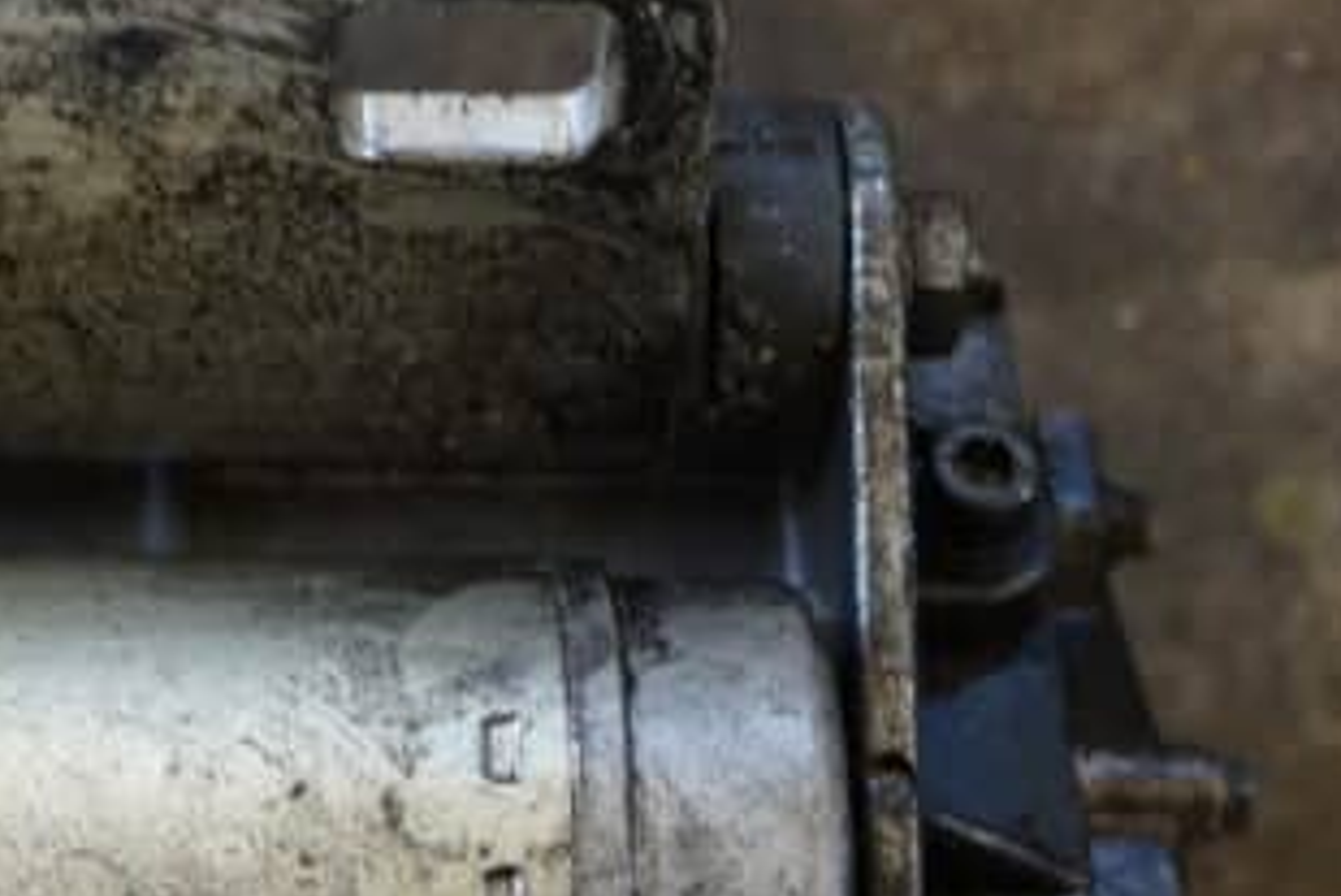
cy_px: 595
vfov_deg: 13.8
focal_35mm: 99
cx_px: 467
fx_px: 3689
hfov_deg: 20.5
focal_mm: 20
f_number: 4
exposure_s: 1/13
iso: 400
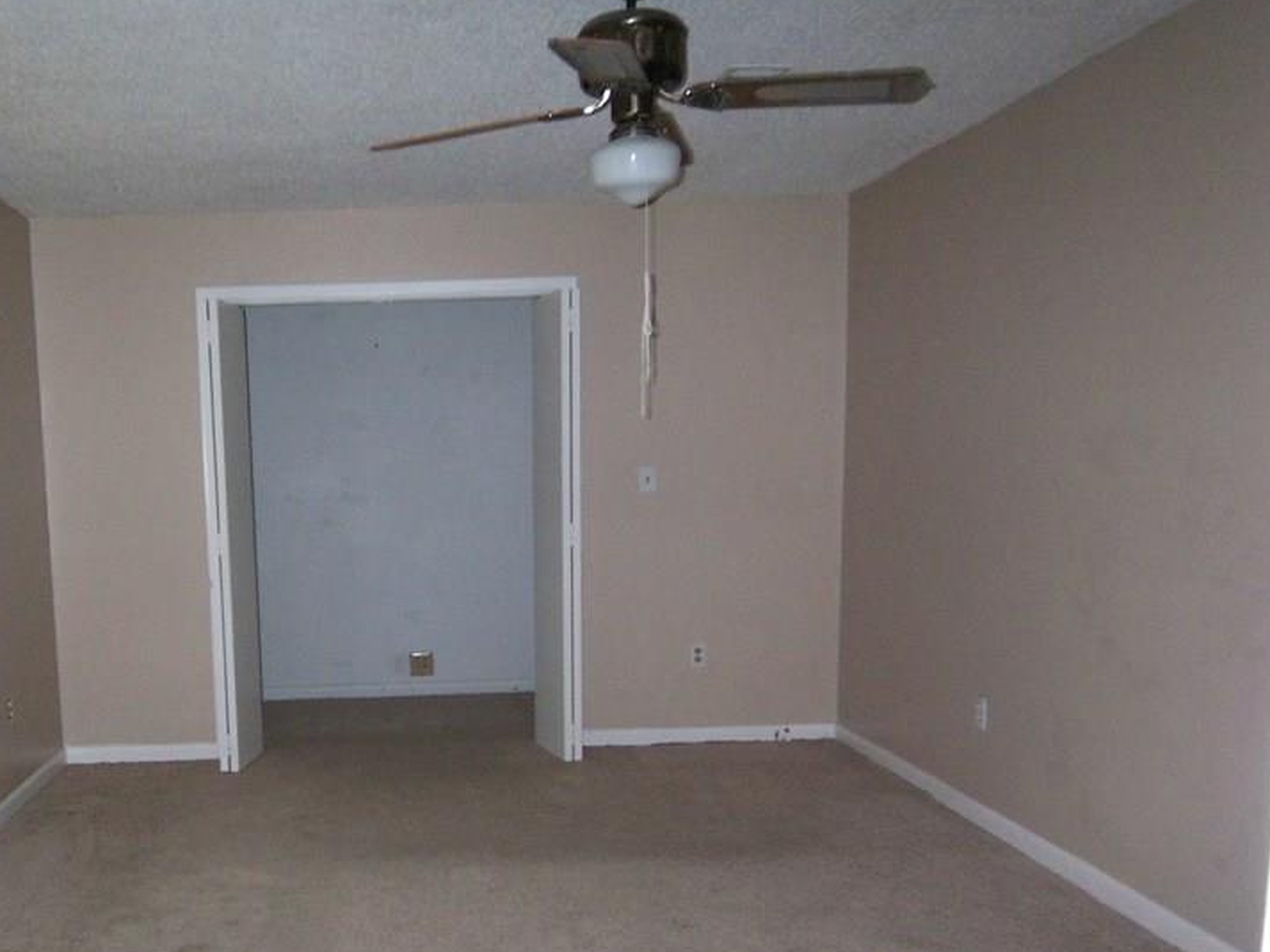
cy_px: 605
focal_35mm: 33
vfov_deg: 42.5
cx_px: 409
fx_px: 1210
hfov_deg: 54.1
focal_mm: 3.8
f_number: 2.8
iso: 200
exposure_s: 1/30
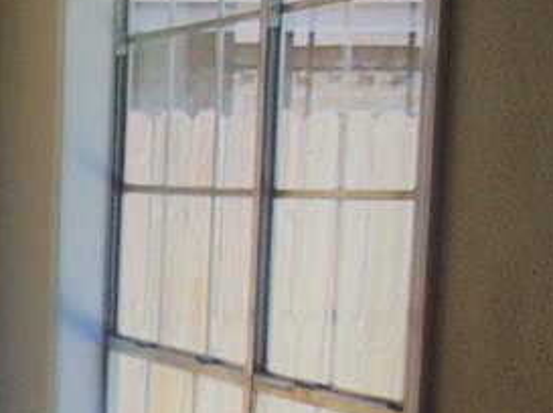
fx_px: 1978
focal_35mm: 124
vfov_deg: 11.8
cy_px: 439
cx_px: -407
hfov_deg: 14.3
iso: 80
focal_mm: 5.8
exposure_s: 1/320
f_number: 3.2
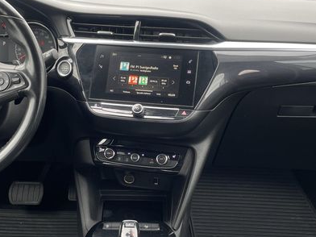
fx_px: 484
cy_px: 139
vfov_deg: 27.5
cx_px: 135
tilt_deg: -23.0
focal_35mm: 53
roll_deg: +1.1
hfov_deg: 36.1
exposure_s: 1/121
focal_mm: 4.2
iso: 32
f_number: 1.6
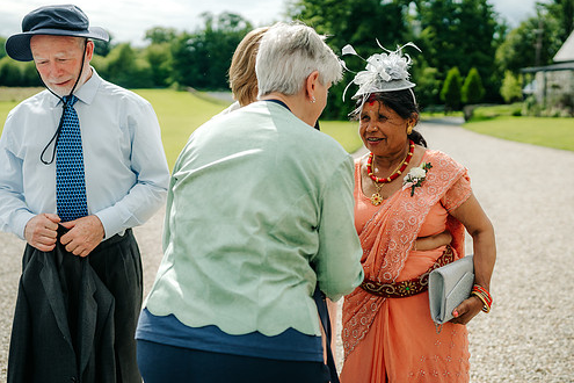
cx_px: 298
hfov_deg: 47.4
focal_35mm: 41
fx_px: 654
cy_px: 162
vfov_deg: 32.6
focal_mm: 35
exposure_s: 1/5000
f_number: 2
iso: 100
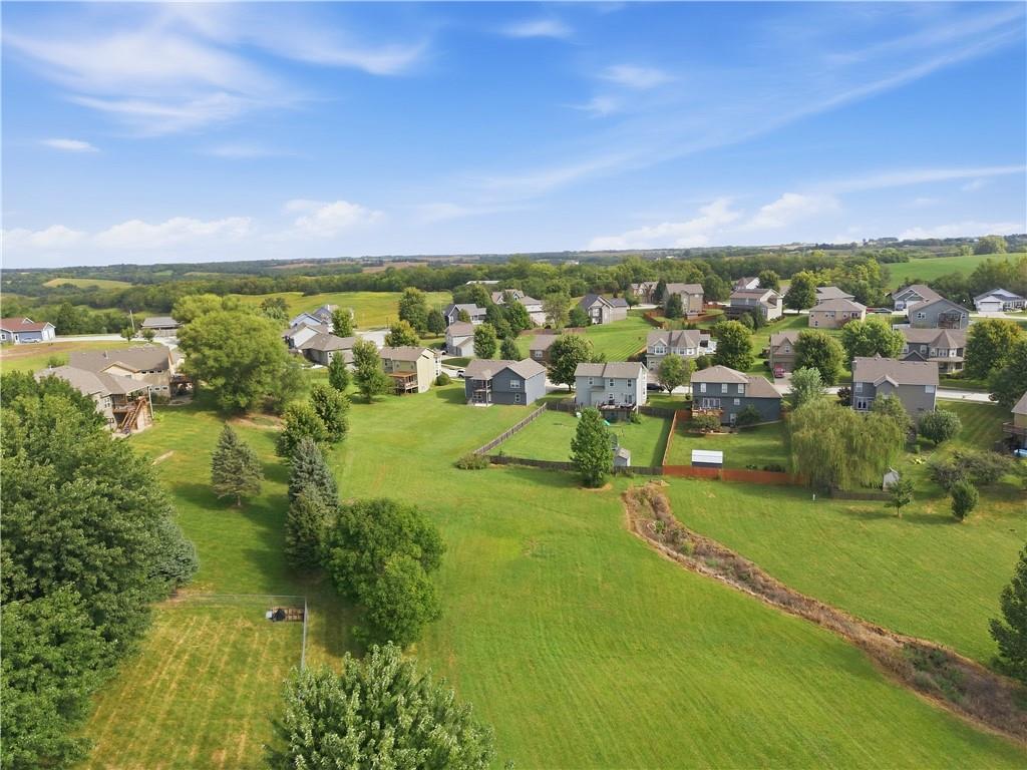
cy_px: 385
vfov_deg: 56.8
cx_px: 514
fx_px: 712
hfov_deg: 71.6
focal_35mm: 24
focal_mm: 8.7
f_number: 1.8
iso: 100
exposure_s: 1/2500
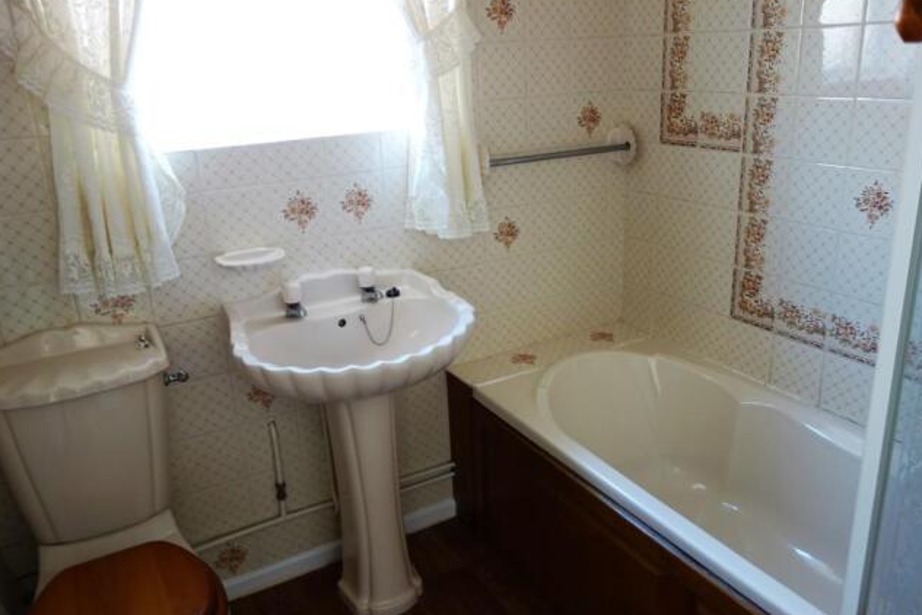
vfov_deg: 45.0
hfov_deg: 63.6
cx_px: 472
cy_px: 308
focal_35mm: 29
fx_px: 743
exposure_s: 1/30
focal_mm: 10.4
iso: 125
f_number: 1.8
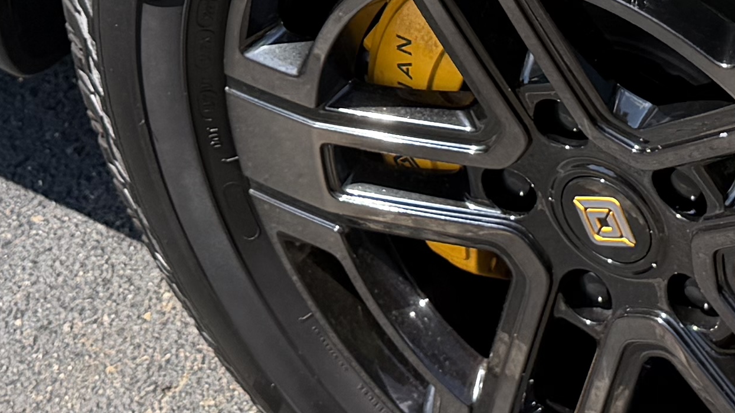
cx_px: 531
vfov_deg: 9.3
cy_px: -466
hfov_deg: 17.8
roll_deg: +8.3
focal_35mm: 120
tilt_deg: -30.9
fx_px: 2338
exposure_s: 1/2169
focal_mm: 6.76
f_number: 1.78
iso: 80
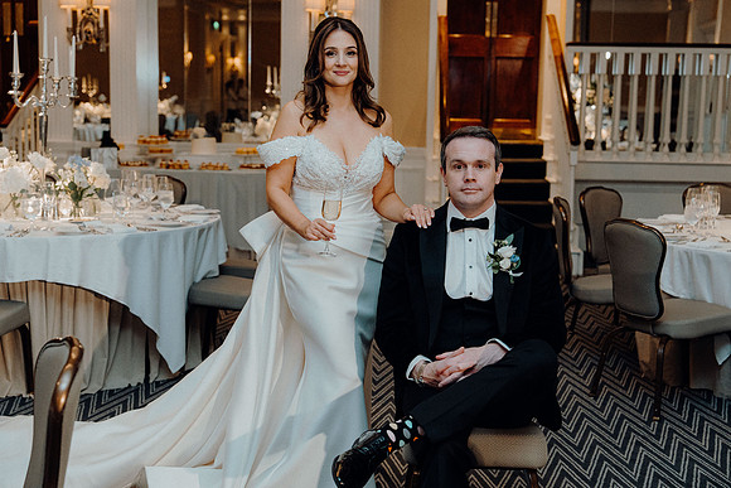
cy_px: 244
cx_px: 366
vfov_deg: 25.1
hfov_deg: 36.9
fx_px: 1097
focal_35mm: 54
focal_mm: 54
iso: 2500
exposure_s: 1/200
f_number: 3.5
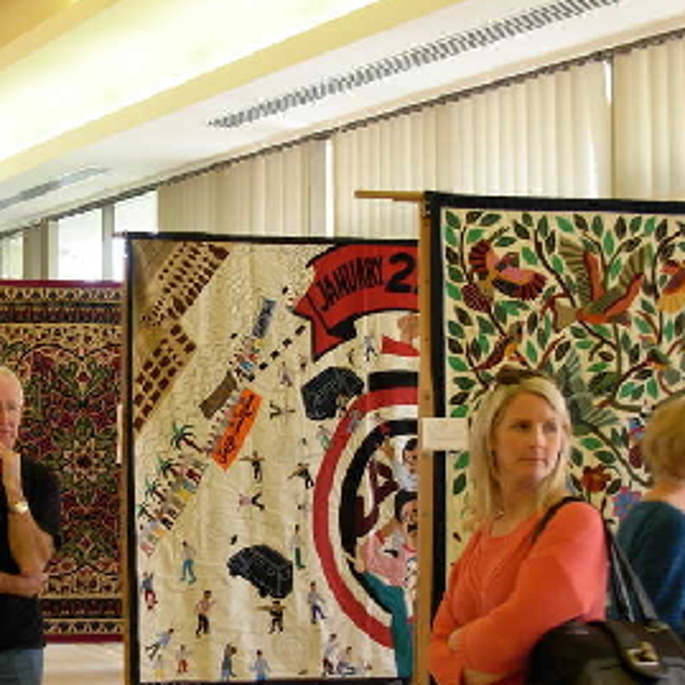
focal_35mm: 60
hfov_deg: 28.2
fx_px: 1343
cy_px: 443
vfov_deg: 28.5
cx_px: 178
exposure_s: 1/25.3
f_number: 2.9
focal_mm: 6.3
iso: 79
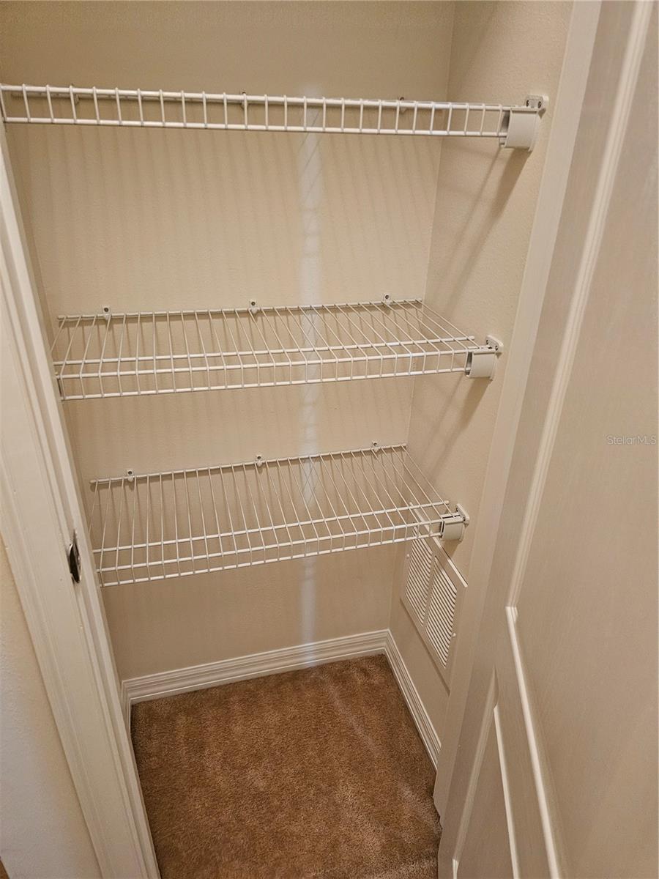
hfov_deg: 58.9
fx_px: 584
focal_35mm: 23
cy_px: 440
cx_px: 330
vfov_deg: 73.9
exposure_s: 1/60
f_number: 1.7
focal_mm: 6.3
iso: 640
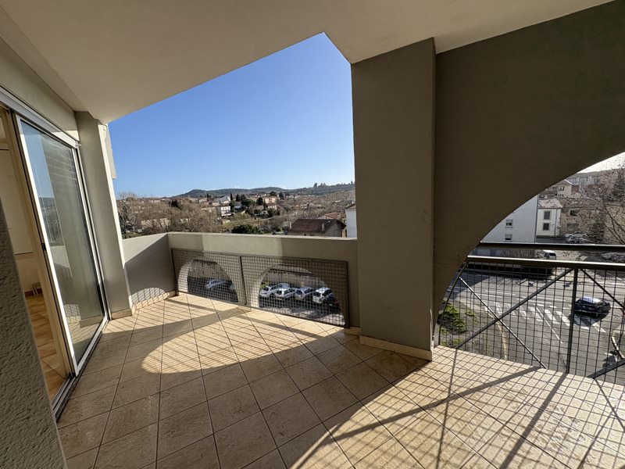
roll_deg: +4.0
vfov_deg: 85.7
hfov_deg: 102.1
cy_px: 234
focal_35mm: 14
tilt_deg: -8.5
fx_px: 253
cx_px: 312
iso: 50
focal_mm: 2.22
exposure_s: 1/1178
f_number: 2.2
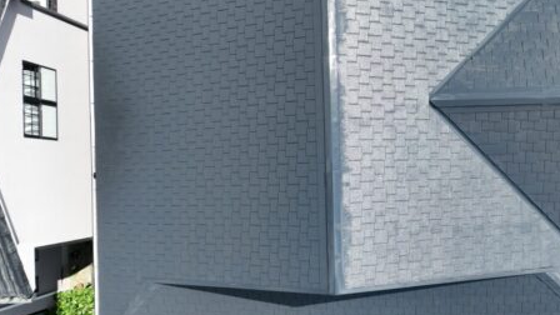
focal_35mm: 42
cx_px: 415
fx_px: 624
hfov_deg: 46.7
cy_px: 170
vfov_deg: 28.3
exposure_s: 1/1250
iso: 120
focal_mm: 12.29
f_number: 2.8
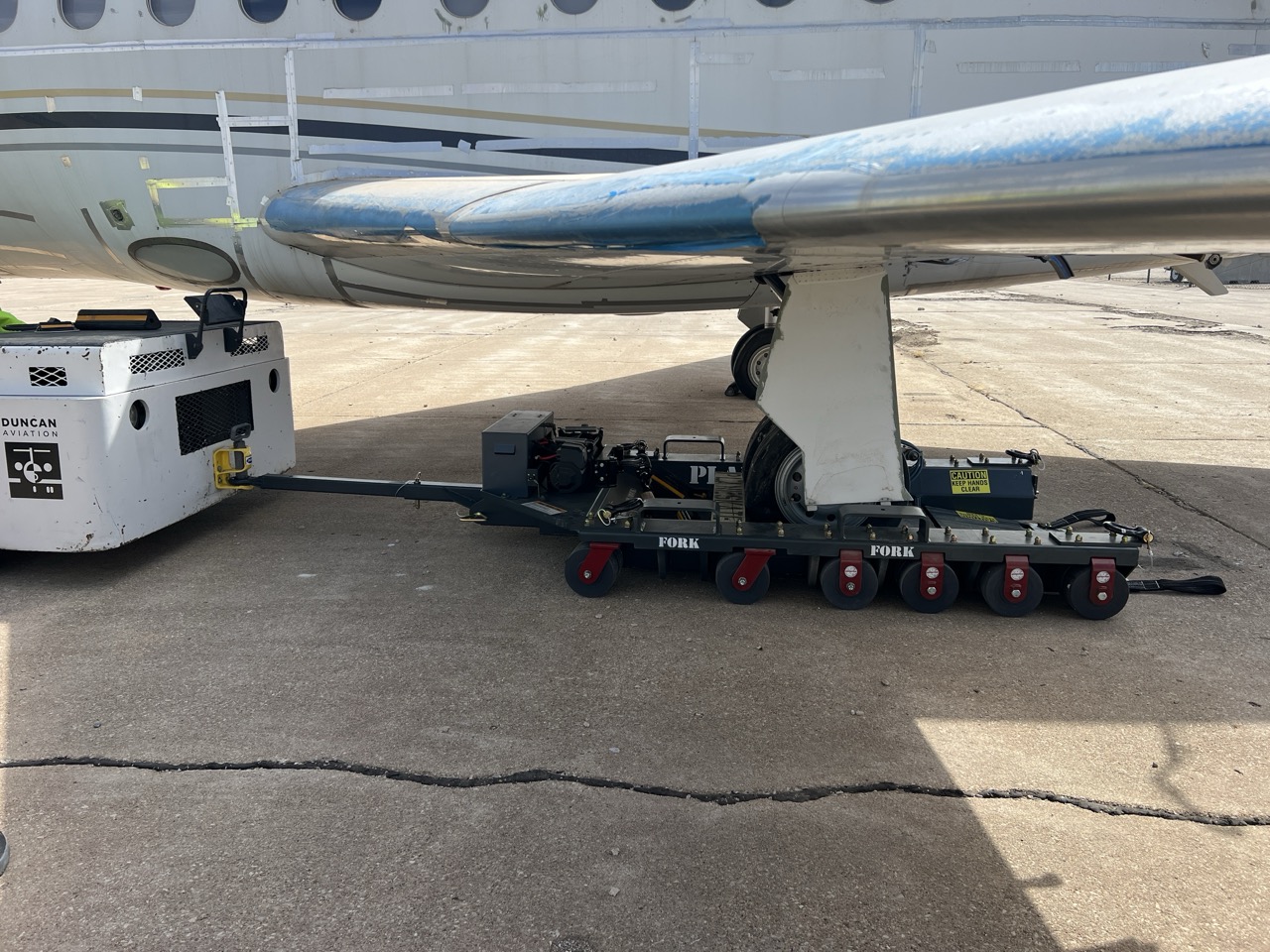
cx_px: 635
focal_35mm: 26
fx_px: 954
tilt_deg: -12.9
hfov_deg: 67.3
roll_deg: +1.9
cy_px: 476
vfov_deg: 53.1
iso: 50
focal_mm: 5.7
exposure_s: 1/3460
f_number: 1.5
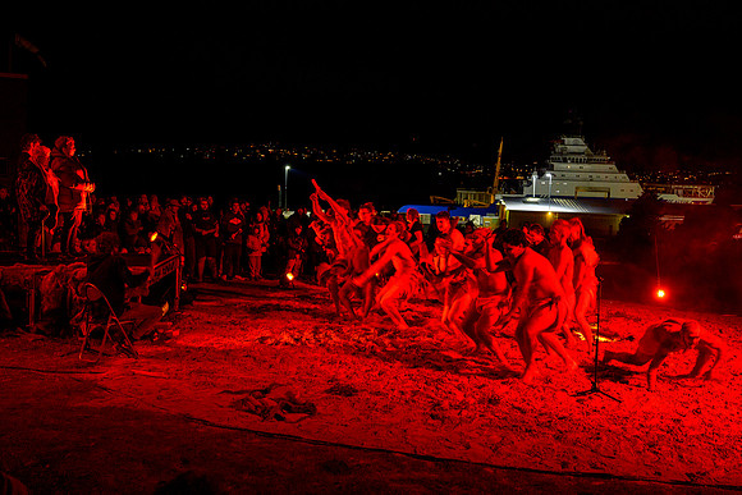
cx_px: 386
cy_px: 224
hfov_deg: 51.0
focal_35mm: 38
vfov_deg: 35.3
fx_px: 778
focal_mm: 30
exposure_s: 1/30
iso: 3200
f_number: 4
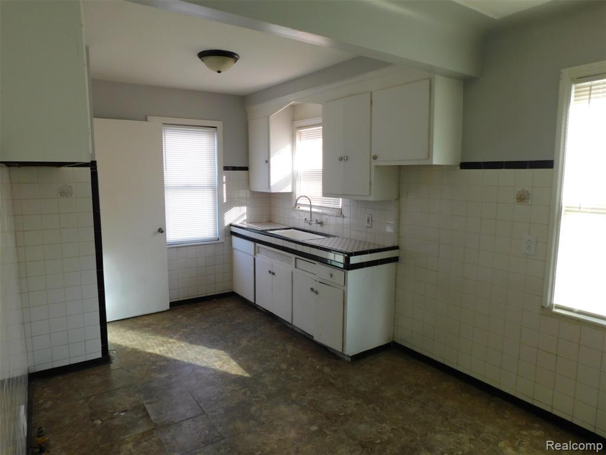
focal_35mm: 23
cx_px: 303
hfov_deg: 73.9
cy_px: 228
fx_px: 403
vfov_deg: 58.9
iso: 125
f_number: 3
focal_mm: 4
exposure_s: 1/40
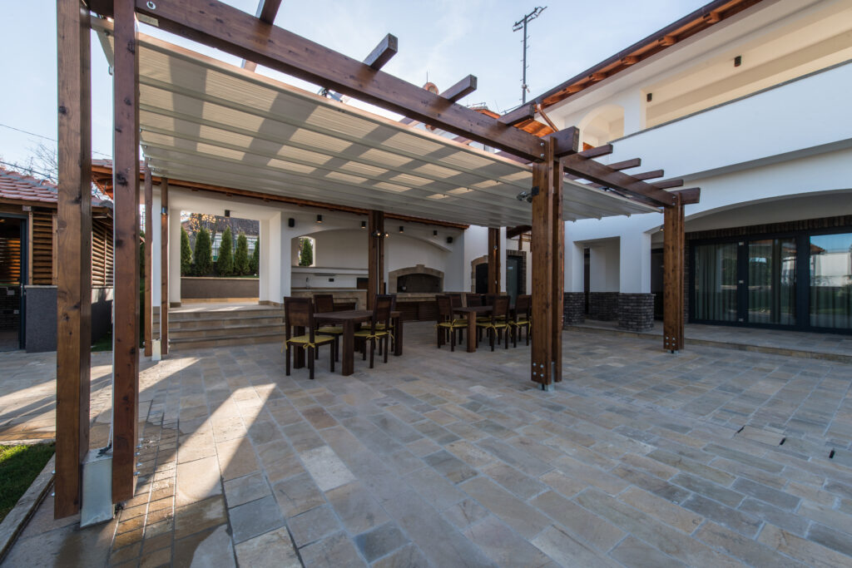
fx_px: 331
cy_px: 284
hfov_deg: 104.2
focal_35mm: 14
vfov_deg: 81.2
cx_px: 426
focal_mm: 14
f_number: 16
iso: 100
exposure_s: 1/20
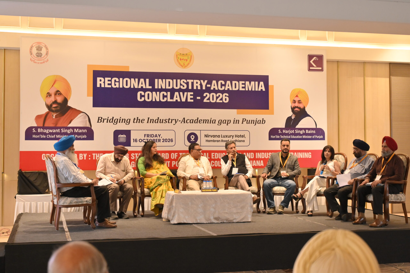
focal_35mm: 52
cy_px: 136
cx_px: 205
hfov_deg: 38.2
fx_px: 592
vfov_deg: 26.0
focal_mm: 52
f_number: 4.5
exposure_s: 1/200
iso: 2500
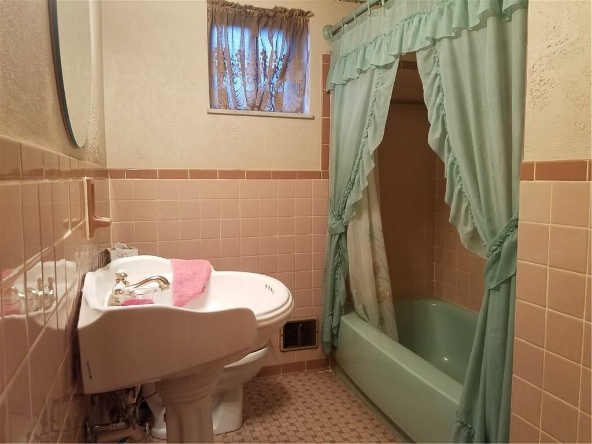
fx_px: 445
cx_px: 296
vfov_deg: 53.1
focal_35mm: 26
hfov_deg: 67.3
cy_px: 222
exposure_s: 1/24
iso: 160
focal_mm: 4.2
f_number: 1.7
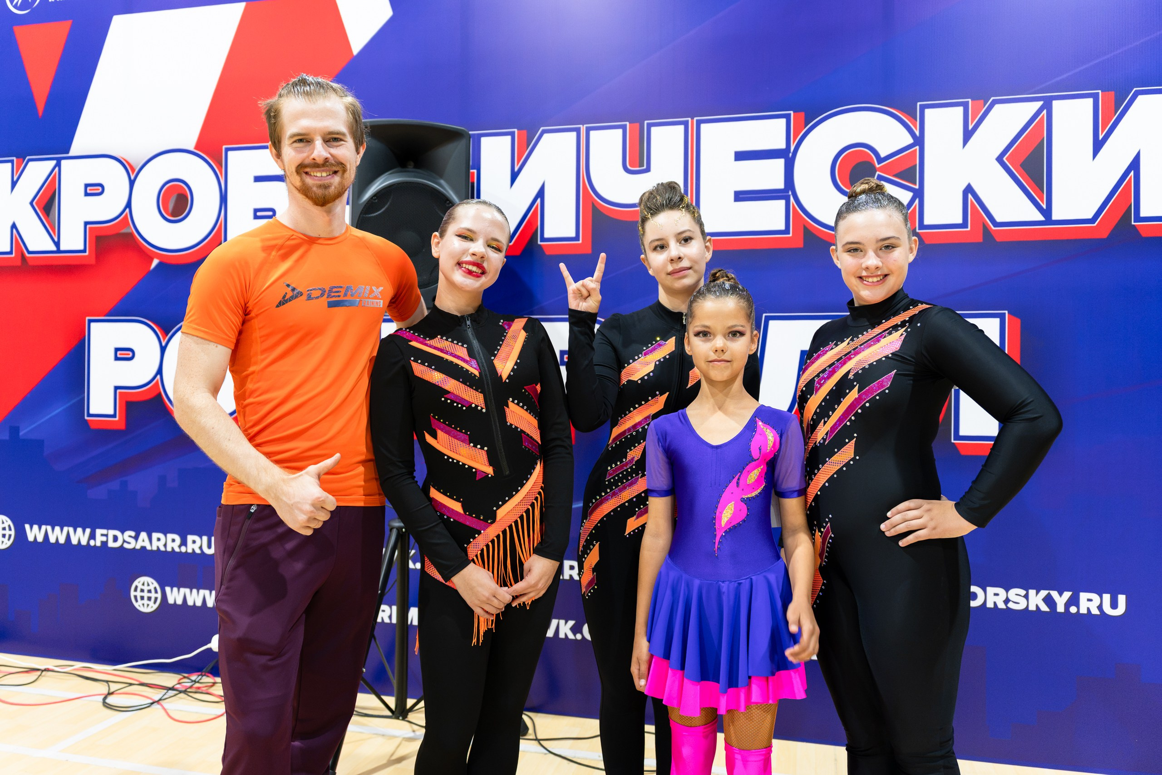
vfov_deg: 44.2
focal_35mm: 30
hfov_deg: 62.7
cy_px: 366
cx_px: 549
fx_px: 953
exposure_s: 1/250
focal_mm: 28
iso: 2000
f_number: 2.8
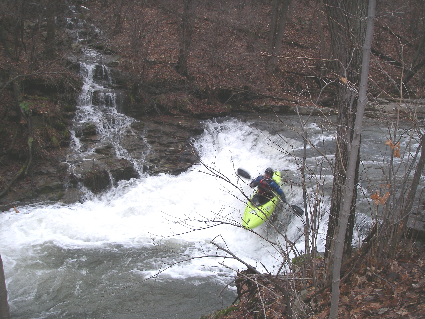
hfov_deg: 49.0
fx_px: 467
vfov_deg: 37.7
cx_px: 212
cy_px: 160
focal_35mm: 38
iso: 64
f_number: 3.3
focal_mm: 6.3
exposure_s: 1/60
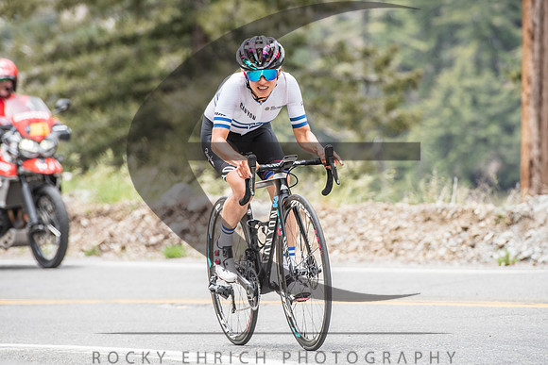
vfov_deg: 4.8
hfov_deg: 7.2
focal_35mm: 287
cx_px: 291
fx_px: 4369
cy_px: 170
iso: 400
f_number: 5.6
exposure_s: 1/1000
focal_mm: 200
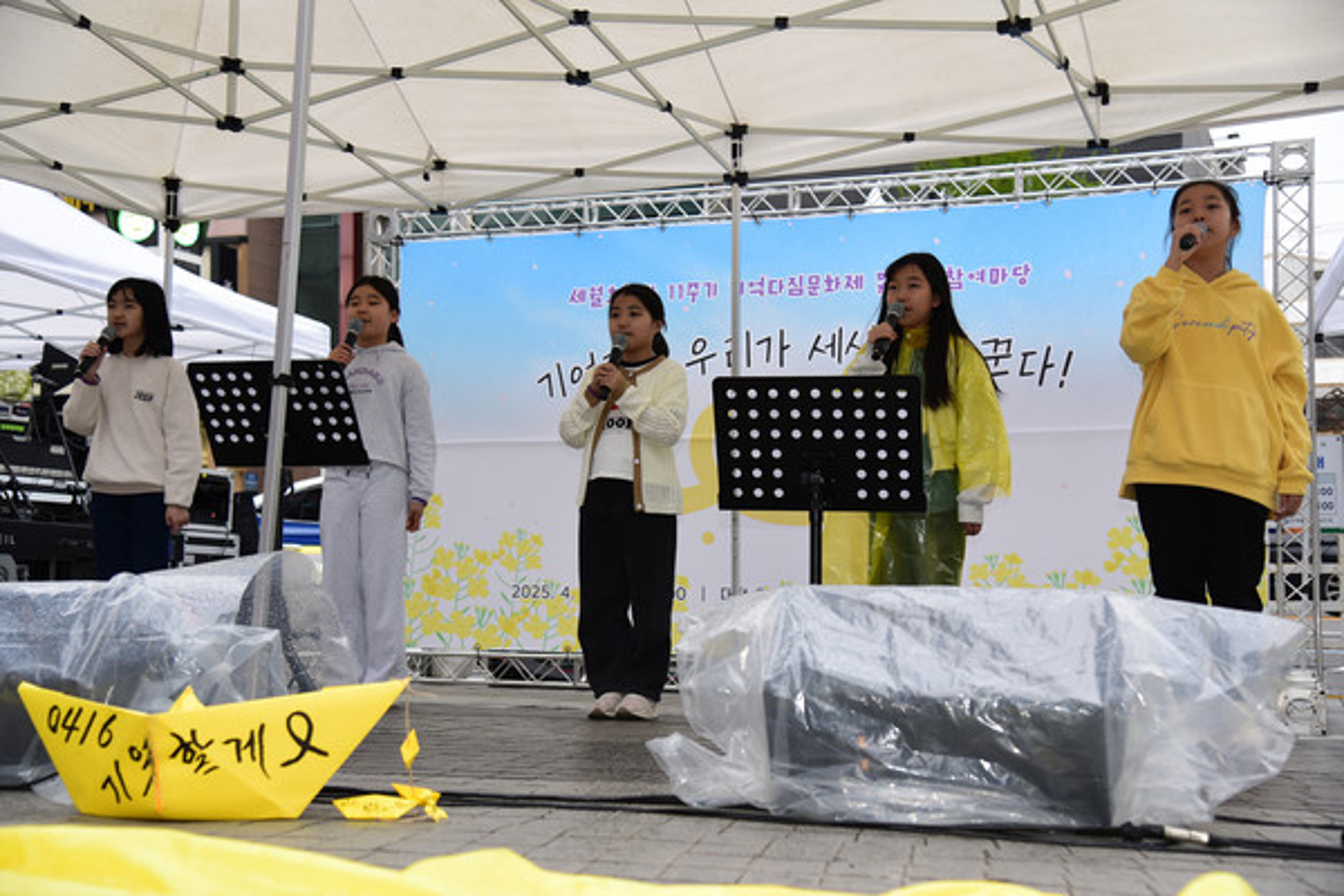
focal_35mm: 46
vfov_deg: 29.2
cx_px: 672
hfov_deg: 42.7
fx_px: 1717
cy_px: 448
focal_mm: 46
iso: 400
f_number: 4.5
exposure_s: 1/200
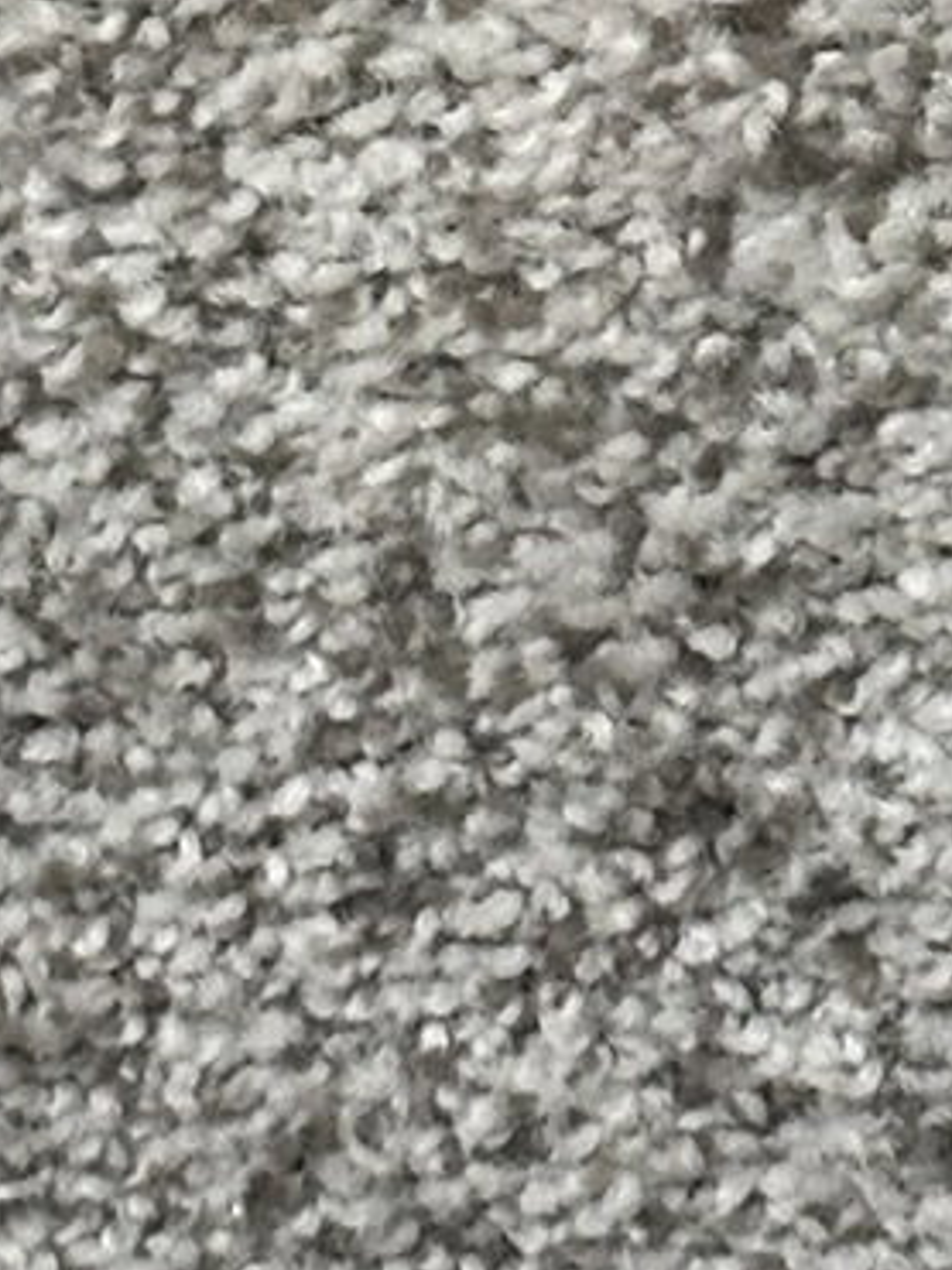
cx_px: 1507
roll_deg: -3.2
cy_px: -911
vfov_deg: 7.3
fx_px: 9723
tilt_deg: +21.1
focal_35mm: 265
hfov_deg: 5.5
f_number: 1.78
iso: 200
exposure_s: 1/57
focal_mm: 6.86
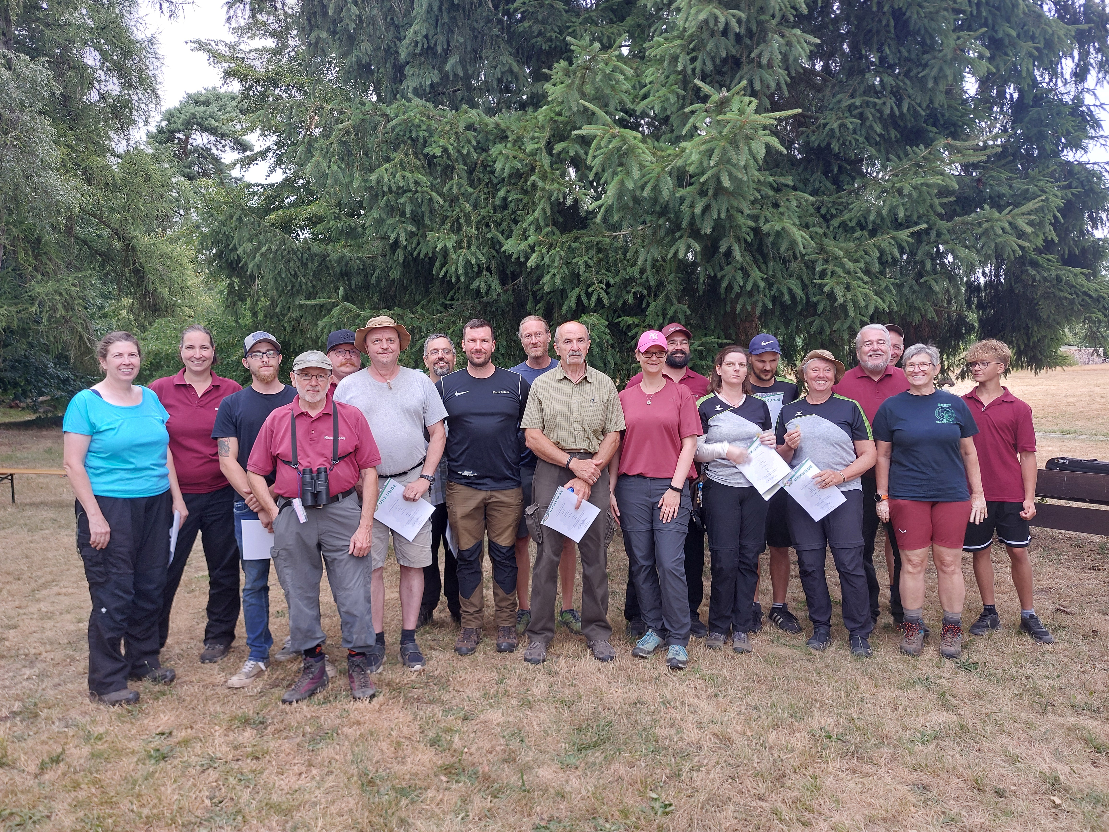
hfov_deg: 69.4
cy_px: 416
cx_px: 554
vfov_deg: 54.9
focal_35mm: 25
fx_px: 801
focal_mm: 5.23
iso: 32
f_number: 1.8
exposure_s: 1/50
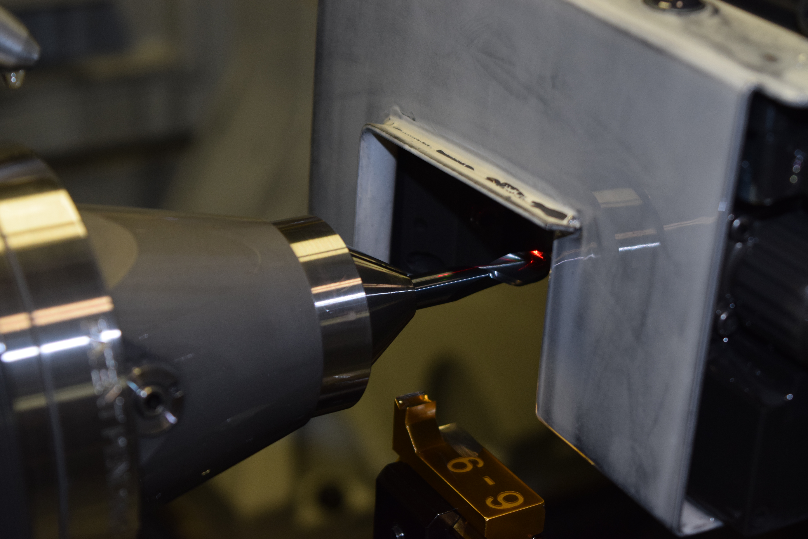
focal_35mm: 82
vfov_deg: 16.6
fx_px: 1852
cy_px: 270
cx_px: 404
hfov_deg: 24.6
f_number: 5.6
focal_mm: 55
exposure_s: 1/80
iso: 720
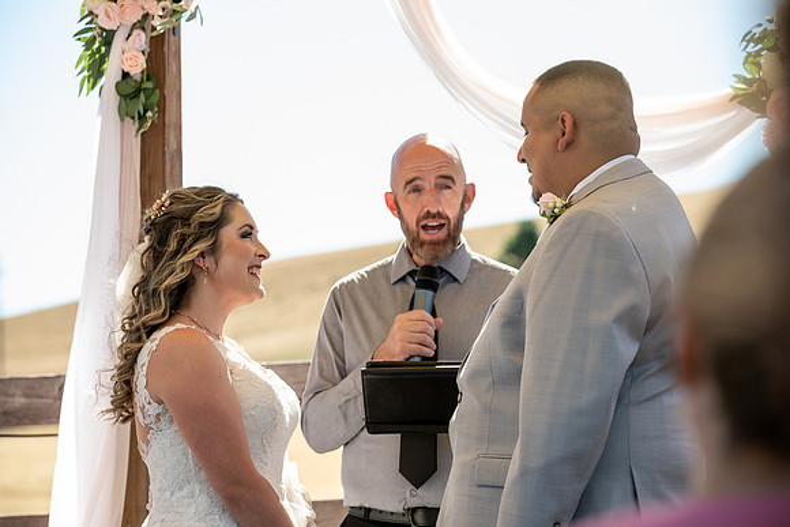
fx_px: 2700
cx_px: 395
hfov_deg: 16.6
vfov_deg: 11.2
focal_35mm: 123
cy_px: 264
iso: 250
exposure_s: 1/400
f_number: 5
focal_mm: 123
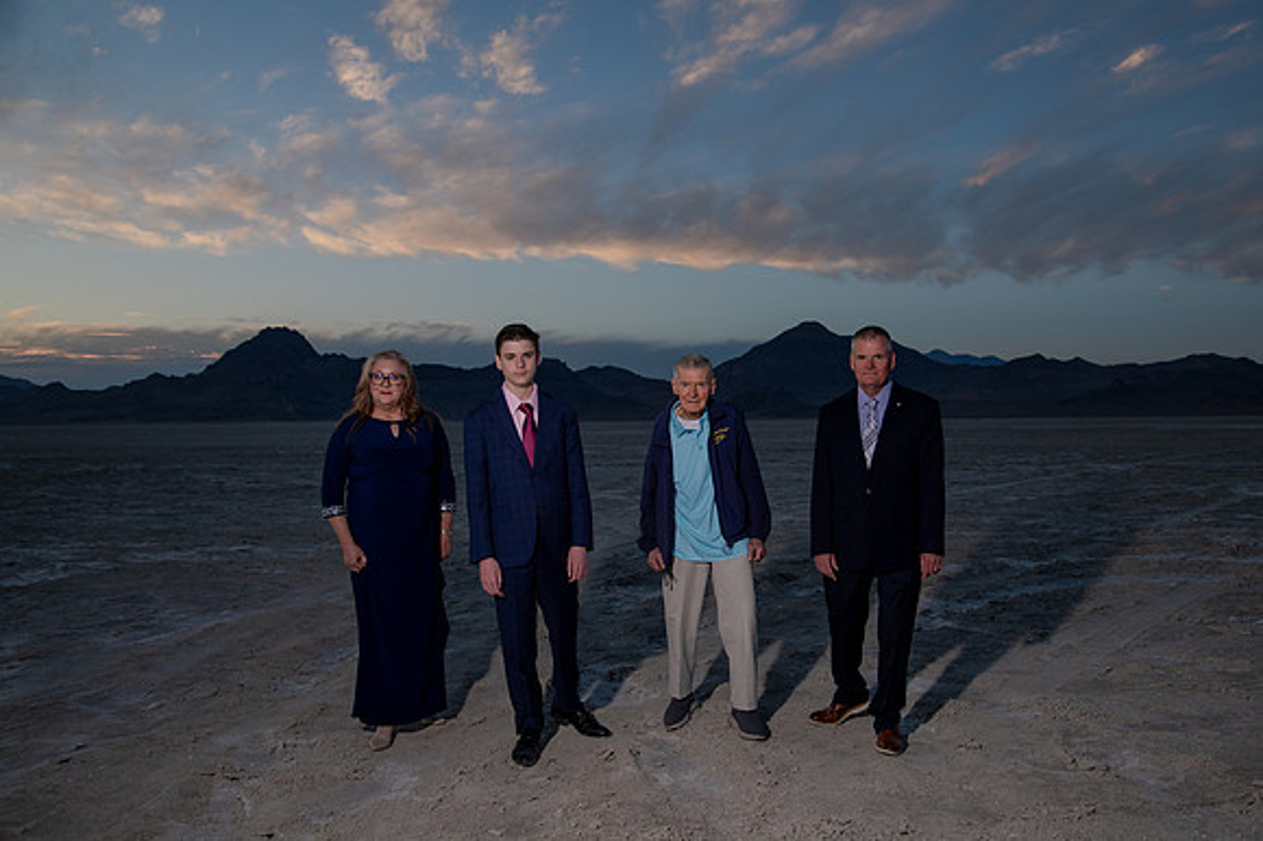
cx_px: 690
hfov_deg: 57.0
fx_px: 1161
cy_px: 444
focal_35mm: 33
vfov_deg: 39.8
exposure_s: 1/320
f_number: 5
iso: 200
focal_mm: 30
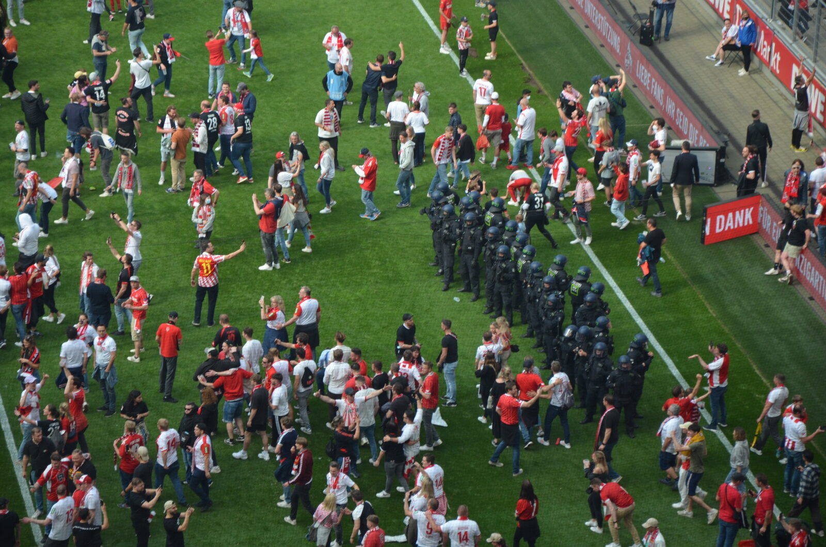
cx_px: 413
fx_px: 3607
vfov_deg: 8.7
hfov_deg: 13.1
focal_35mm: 158
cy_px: 274
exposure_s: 1/400
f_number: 5.6
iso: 400
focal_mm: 105
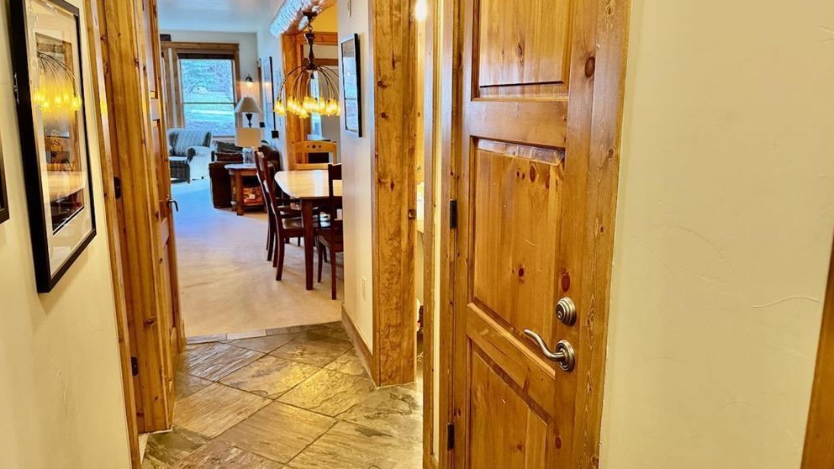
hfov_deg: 69.9
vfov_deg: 42.9
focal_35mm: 27
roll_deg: +0.3
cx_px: 409
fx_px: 597
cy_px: 219
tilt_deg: -10.8
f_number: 1.78
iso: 400
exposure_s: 1/60
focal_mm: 6.76
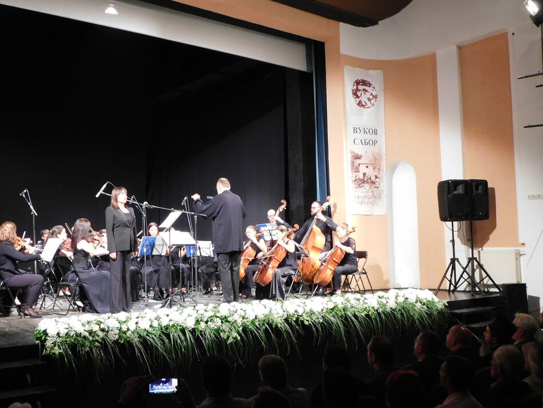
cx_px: 210
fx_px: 596
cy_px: 204
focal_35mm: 38
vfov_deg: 37.7
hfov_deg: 48.6
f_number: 3.2
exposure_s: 1/13
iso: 400
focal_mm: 5.3
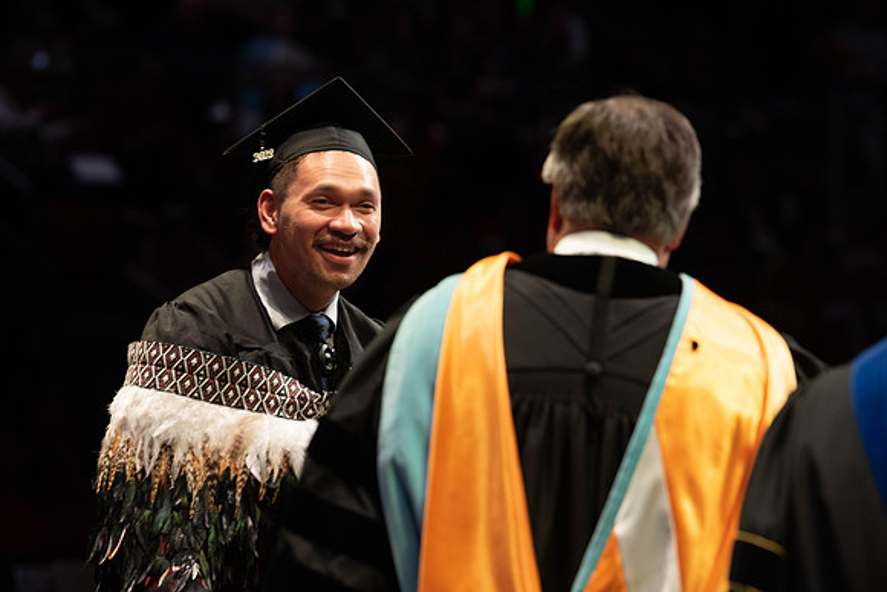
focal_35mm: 206
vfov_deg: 6.7
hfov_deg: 10.0
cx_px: 417
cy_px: 279
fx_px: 5088
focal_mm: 195
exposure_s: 1/320
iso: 1600
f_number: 4.5
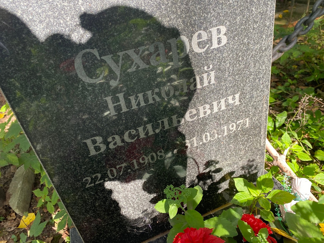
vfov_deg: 53.1
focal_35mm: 26
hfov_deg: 67.3
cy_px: 122
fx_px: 243
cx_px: 162
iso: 32
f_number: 1.8
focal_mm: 4.25
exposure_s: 1/121
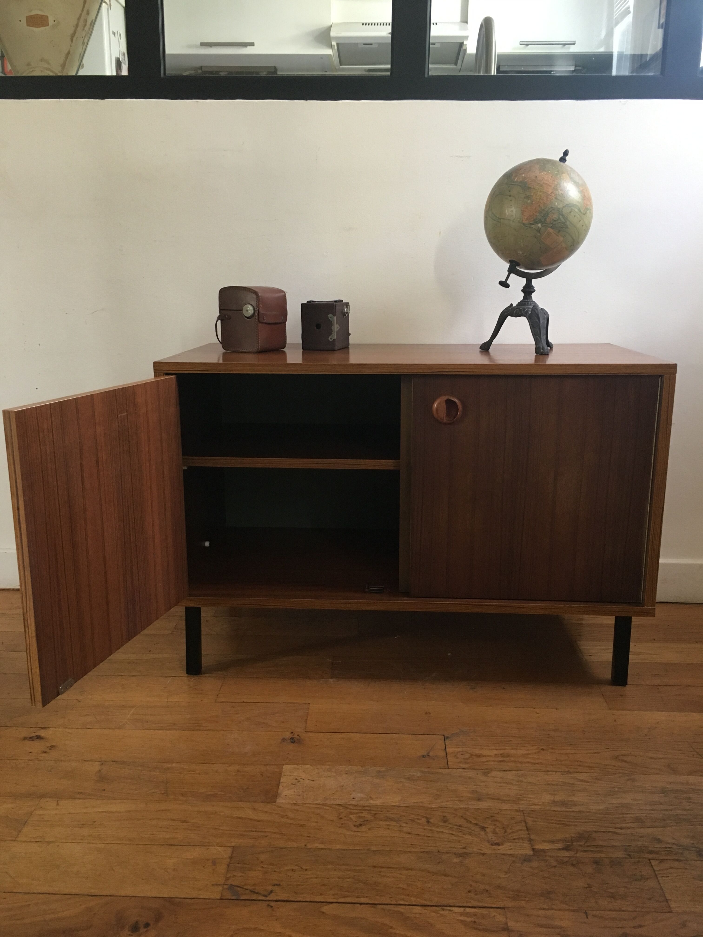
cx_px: 352
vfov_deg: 61.7
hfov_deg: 48.2
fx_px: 785
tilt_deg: -13.2
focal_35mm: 29
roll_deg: +0.2
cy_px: 468
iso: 160
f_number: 2.2
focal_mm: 4.15
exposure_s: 1/33
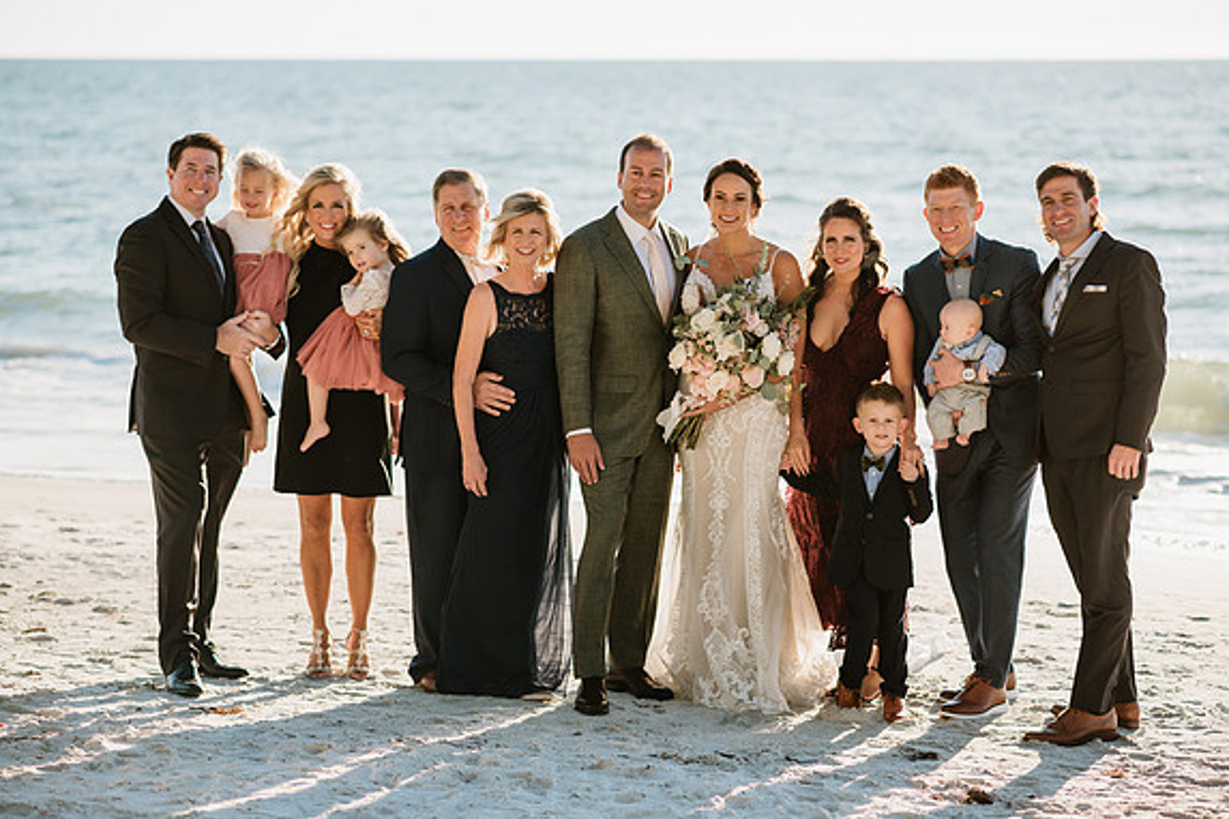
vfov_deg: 15.9
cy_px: 413
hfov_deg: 23.6
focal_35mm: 86
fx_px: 2936
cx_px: 616
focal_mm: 85
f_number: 2.8
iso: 100
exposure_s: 1/1000
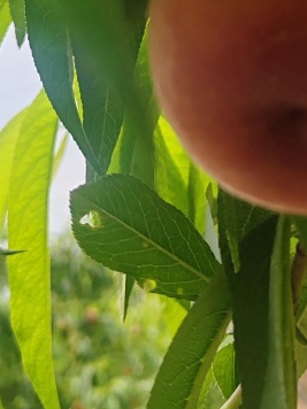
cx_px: 299
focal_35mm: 81
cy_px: -75
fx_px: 958
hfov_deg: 17.8
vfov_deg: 22.3
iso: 50
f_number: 1.9
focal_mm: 6.12
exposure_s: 1/590
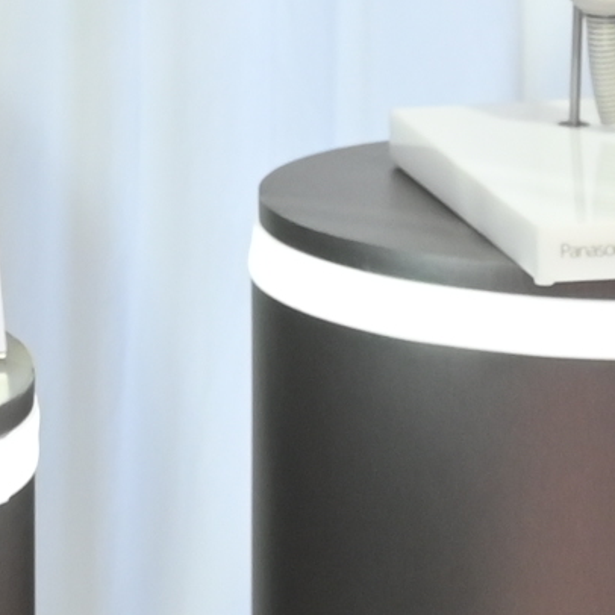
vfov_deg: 5.9
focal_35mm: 284
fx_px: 5708
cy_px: -906
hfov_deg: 6.0
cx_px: -538
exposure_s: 1/250
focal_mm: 30
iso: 640
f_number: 5.6
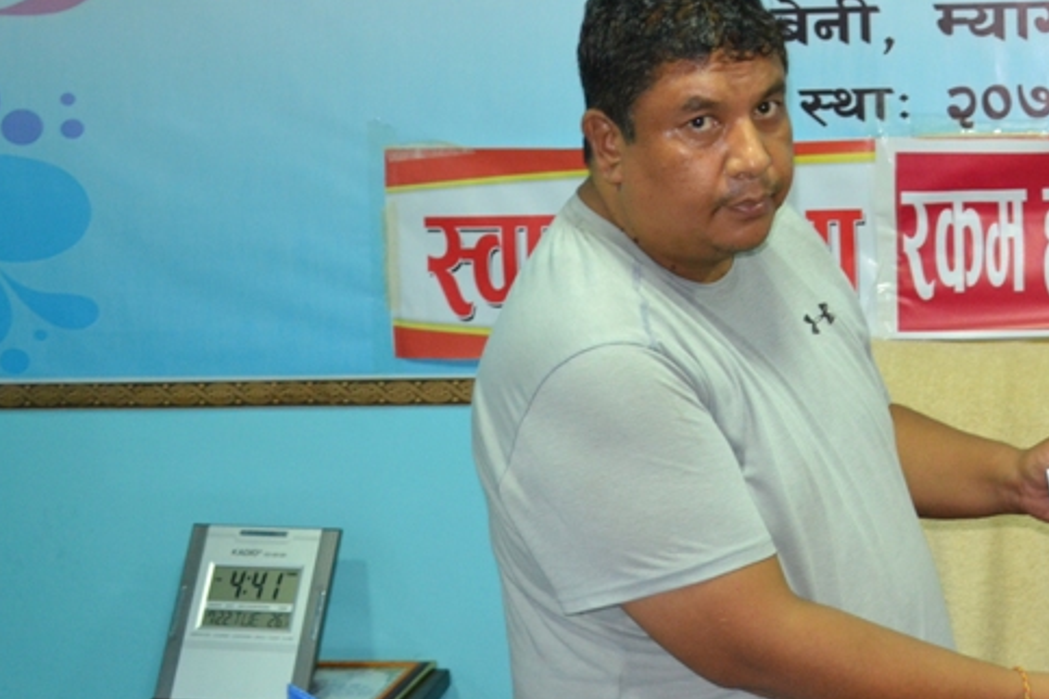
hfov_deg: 27.3
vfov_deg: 19.1
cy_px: 79
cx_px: 1027
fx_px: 2040
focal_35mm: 70
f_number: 3.8
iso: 1000
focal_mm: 22
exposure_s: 1/60
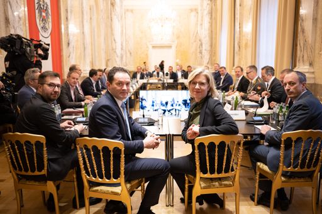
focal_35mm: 29
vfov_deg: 44.9
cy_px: 107
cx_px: 161
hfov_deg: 63.7
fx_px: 259
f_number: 2.8
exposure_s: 1/160
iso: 2200
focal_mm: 29
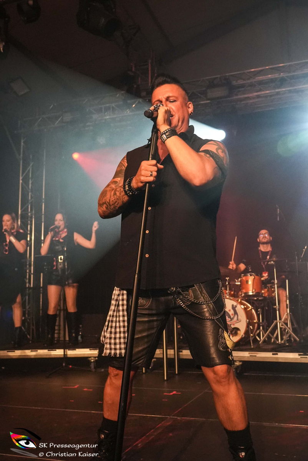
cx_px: 154
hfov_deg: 36.9
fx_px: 461
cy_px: 230
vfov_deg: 53.1
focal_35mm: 36
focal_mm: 24
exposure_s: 1/500
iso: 5000
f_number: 4
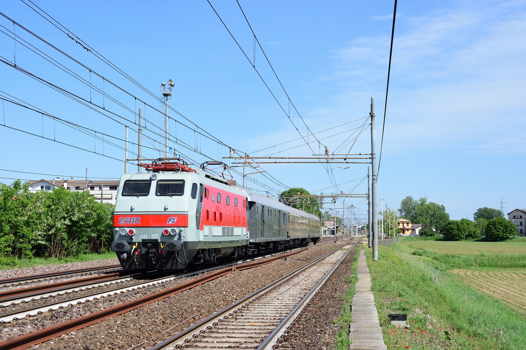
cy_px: 175
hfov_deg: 33.4
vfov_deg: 22.6
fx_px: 877
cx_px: 263
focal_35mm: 60
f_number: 7.1
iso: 200
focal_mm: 40
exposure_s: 1/800
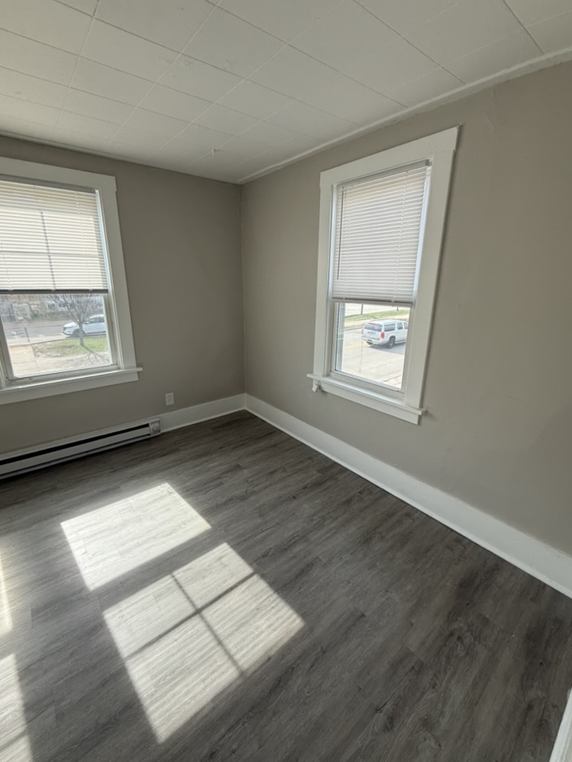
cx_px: 288
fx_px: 330
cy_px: 373
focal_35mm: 15
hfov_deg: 81.7
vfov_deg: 98.2
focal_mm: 2.22
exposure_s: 1/245
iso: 64
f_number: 2.2
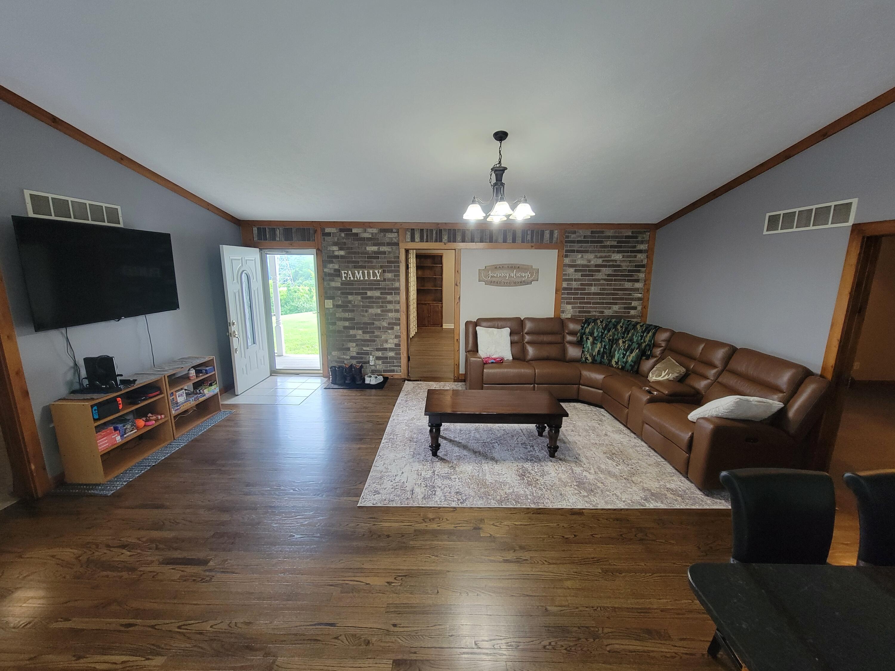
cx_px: 448
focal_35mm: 13
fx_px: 336
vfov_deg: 89.9
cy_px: 336
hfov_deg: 106.2
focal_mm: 2.2
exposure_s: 1/60
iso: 320
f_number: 2.2
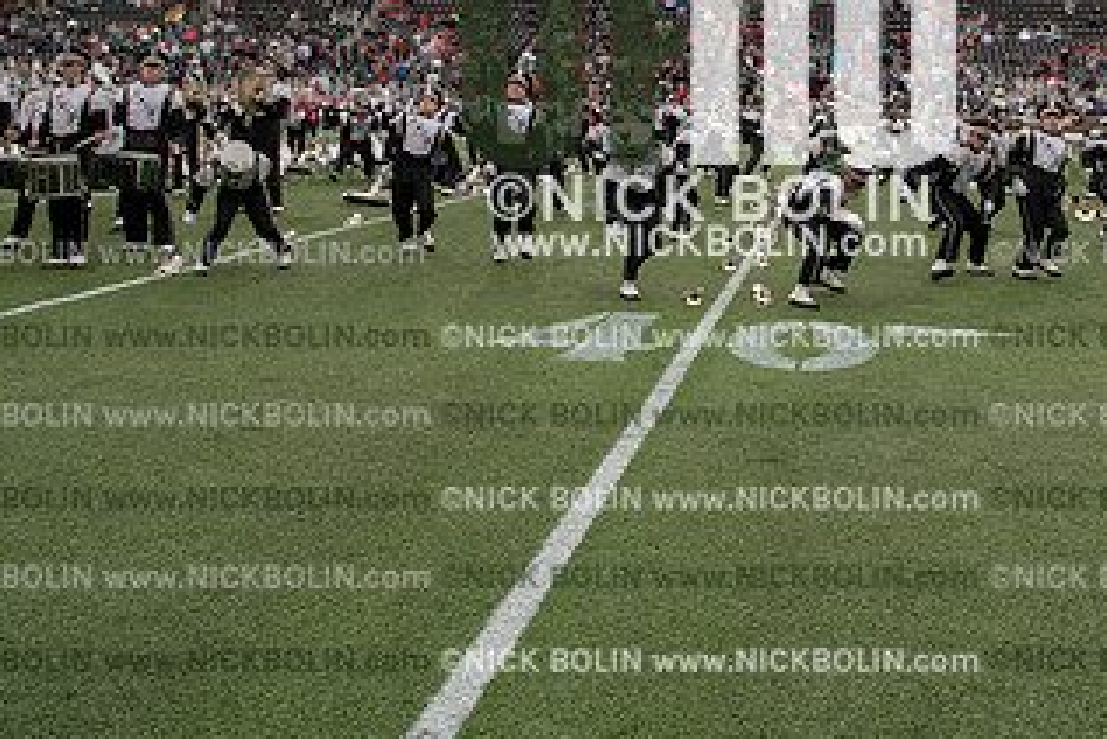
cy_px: 93
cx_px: 708
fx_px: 1354
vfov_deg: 29.4
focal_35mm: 44
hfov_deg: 44.0
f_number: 3.5
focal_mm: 24
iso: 250
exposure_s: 1/800
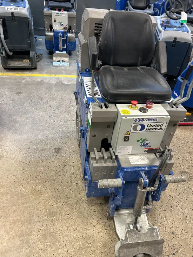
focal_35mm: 26
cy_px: 128
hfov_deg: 53.1
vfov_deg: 67.3
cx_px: 96
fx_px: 193
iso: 64
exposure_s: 1/60
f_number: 1.5
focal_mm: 5.7
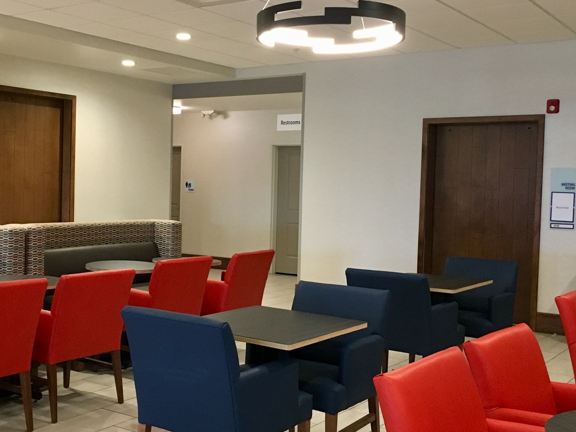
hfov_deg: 41.1
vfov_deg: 31.5
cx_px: 231
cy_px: 211
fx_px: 765
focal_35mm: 46
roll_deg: -0.9
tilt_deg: -2.8
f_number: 2.2
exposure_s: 1/30
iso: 200
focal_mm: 4.15
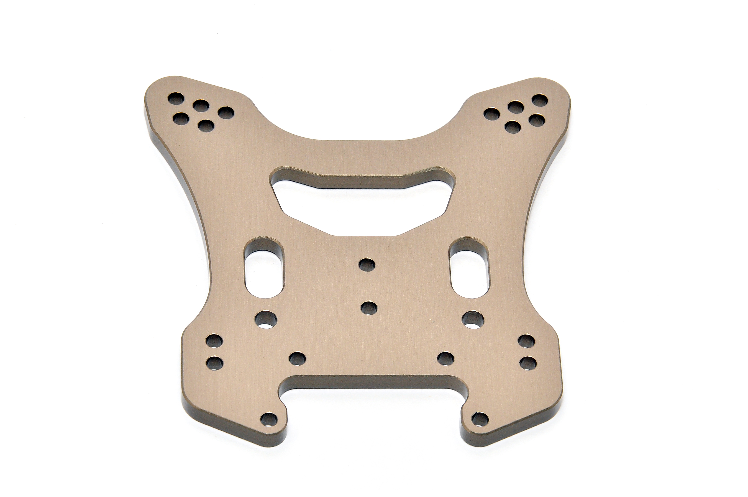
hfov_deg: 6.9
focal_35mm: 300
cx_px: 374
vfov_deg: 4.6
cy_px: 248
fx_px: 6225
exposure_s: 1/60
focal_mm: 200
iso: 400
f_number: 22
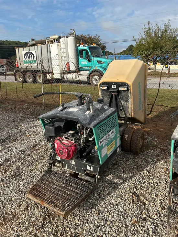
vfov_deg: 67.3
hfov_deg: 53.1
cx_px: 89
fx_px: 178
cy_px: 118
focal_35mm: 26
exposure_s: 1/3257
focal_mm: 5.7
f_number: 1.5
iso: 50
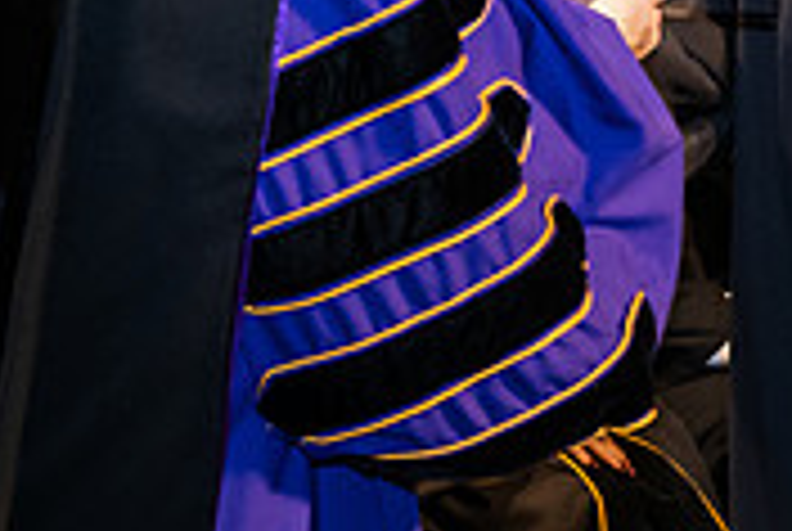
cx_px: 464
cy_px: -110
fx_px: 4782
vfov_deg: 6.3
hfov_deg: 9.5
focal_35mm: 217
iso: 1600
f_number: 6.3
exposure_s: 1/200
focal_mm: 66
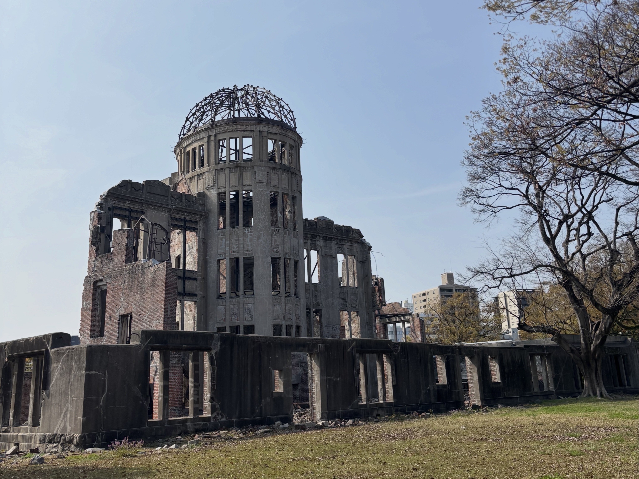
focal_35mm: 26
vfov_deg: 53.1
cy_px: 240
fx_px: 480
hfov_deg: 67.3
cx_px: 320
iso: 50
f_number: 1.6
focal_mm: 5.96
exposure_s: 1/5952
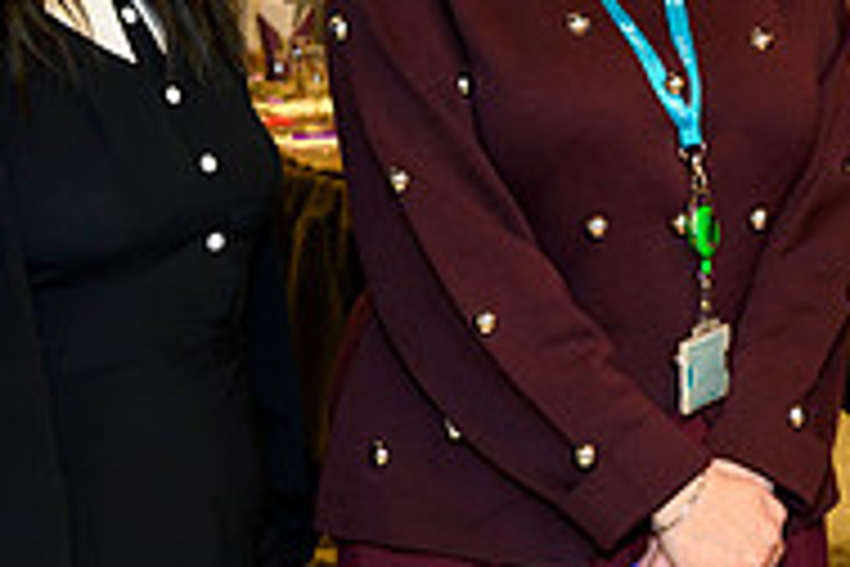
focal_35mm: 124
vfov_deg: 11.1
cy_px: 276
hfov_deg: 16.1
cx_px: 884
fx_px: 2928
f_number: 5
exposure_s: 1/125
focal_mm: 36
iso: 2500
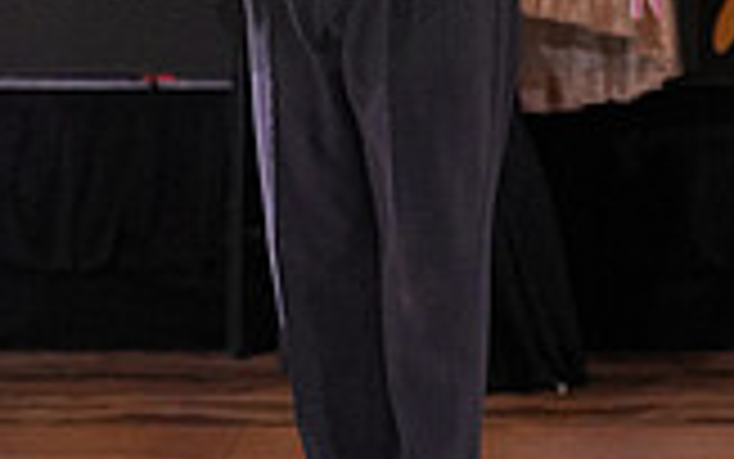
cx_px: 79
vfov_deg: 4.1
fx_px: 6383
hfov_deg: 6.6
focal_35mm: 319
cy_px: -76
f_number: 4
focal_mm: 88
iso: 2500
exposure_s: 1/500
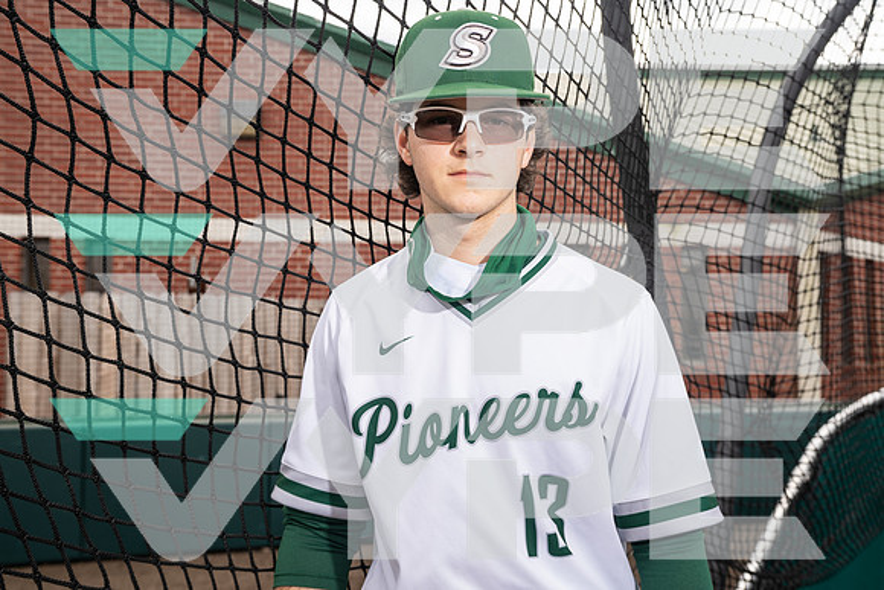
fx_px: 987
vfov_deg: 33.3
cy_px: 304
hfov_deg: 48.2
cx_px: 456
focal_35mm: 40
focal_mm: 39
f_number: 6.3
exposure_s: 1/125
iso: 100
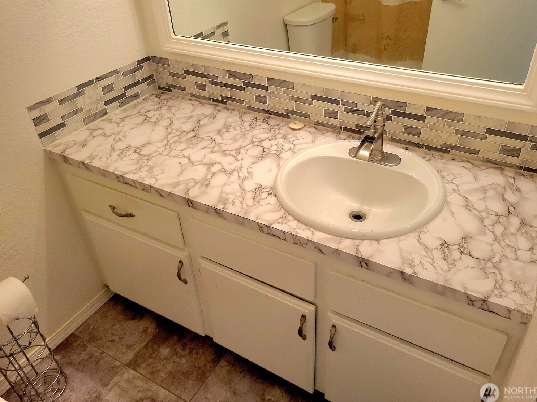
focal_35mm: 28
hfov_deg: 63.4
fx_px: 434
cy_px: 191
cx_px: 284
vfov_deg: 49.7
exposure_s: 1/120
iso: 160
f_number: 1.8
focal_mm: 5.4
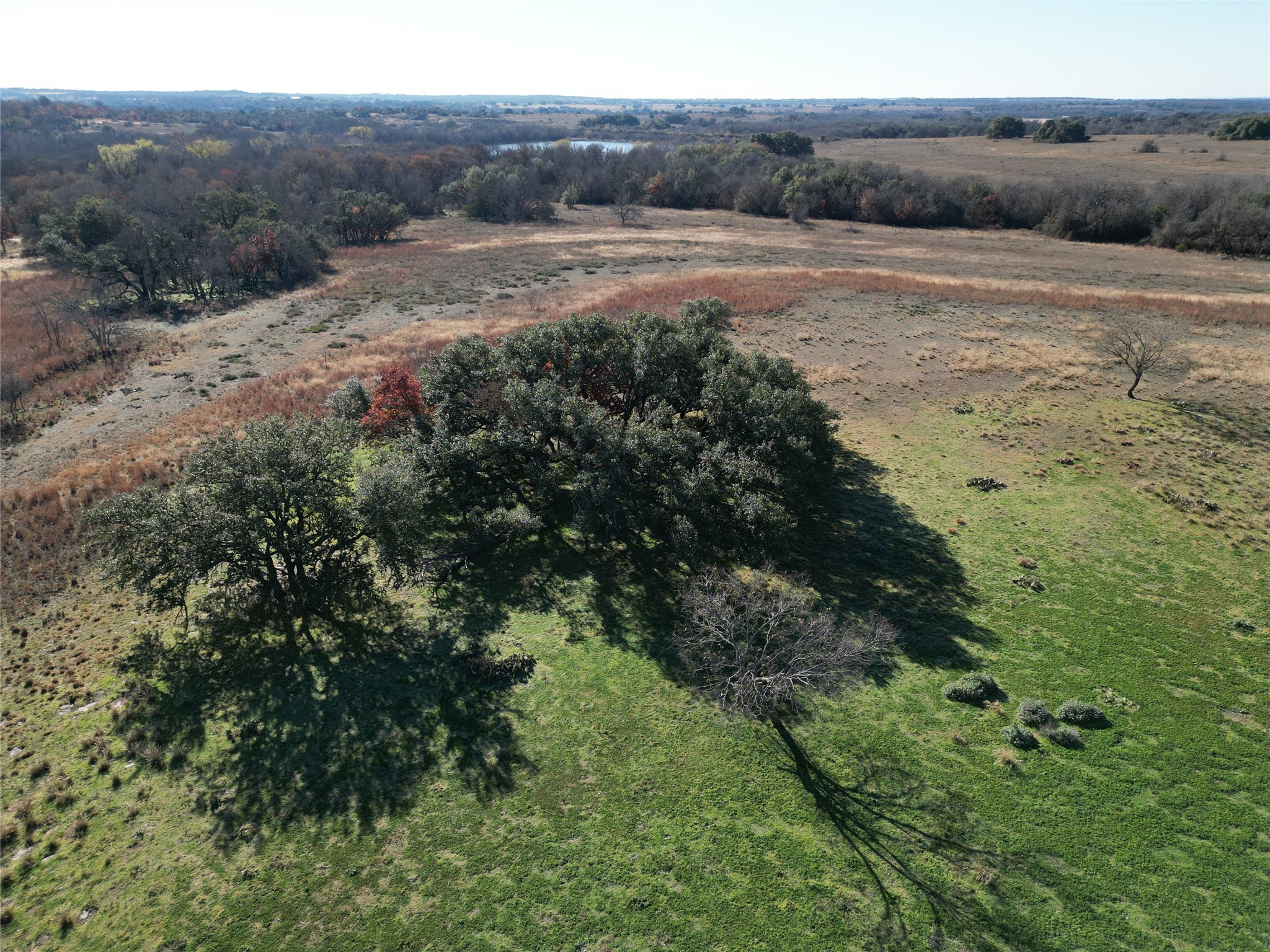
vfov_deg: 56.8
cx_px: 635
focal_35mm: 24
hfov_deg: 71.6
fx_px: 881
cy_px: 476
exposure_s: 1/2500
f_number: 1.7
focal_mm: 6.72
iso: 150
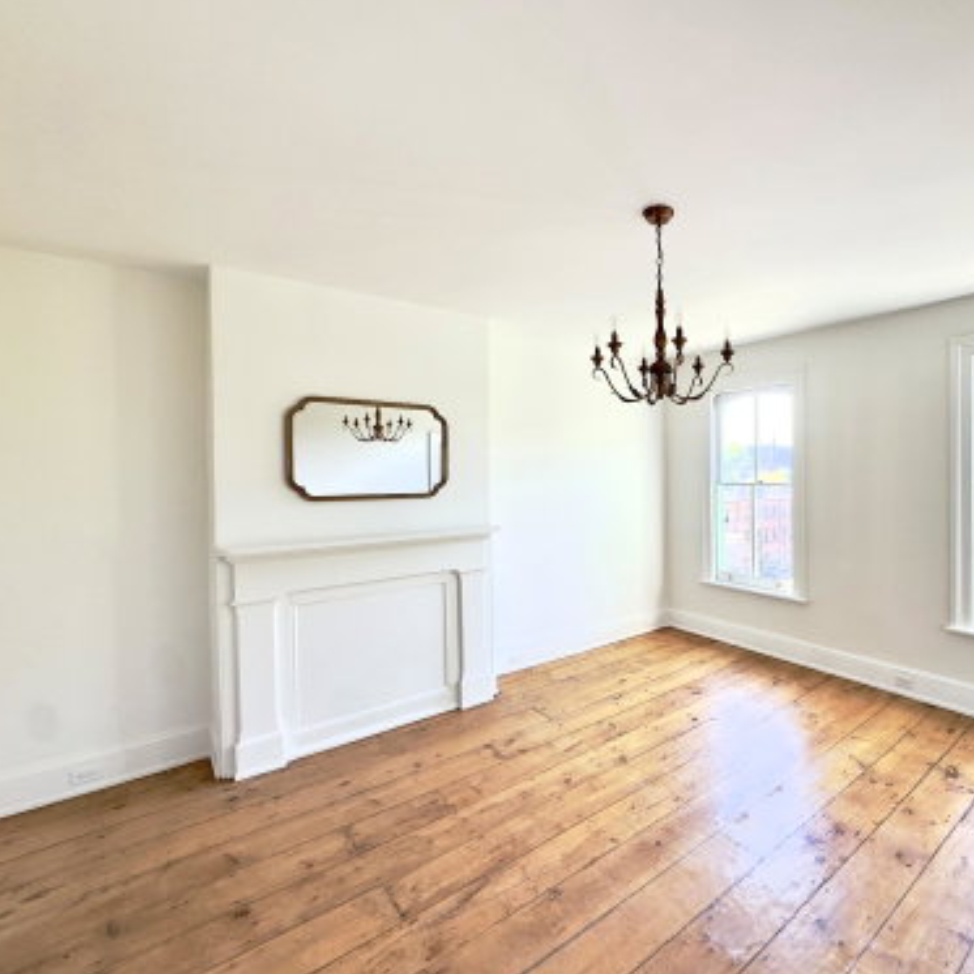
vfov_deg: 84.0
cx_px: 648
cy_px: 480
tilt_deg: -1.7
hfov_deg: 81.2
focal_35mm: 17
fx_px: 541
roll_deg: +0.6
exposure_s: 1/99
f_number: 2.2
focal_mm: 2.22
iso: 50
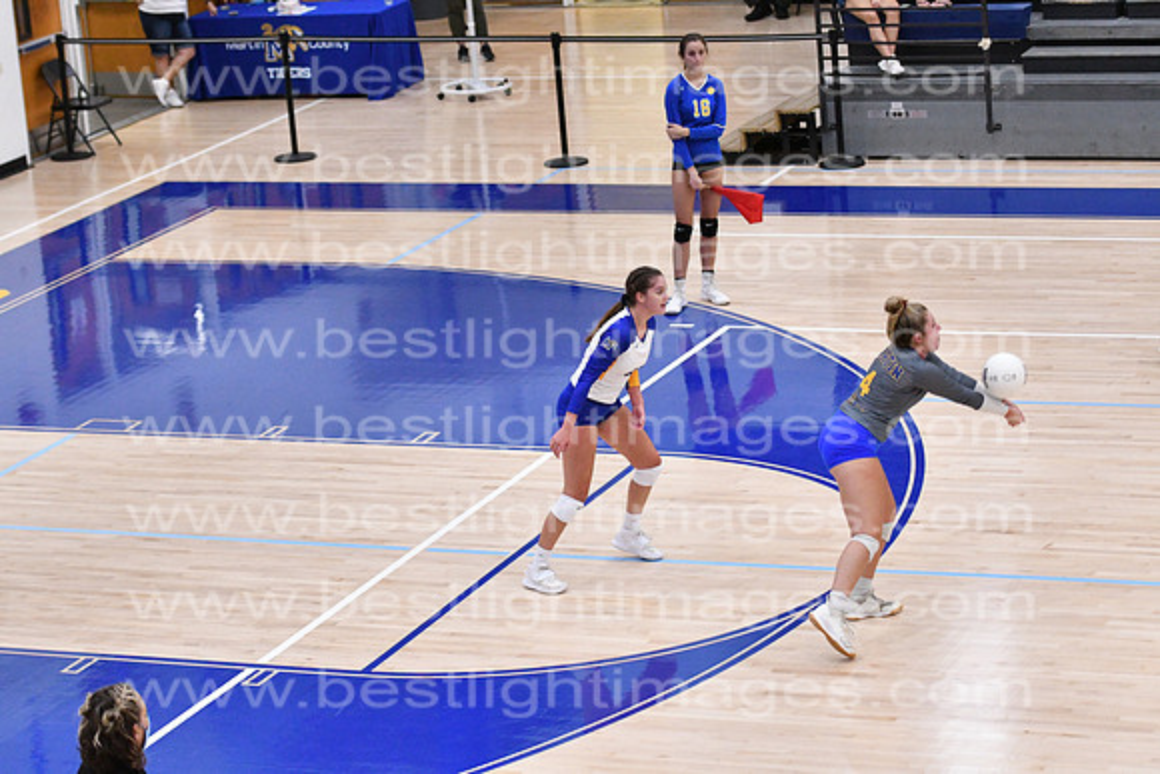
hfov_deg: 18.2
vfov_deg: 12.2
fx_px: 3626
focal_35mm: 112
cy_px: 387
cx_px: 580
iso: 6400
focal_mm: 75
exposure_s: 1/1000
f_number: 3.2
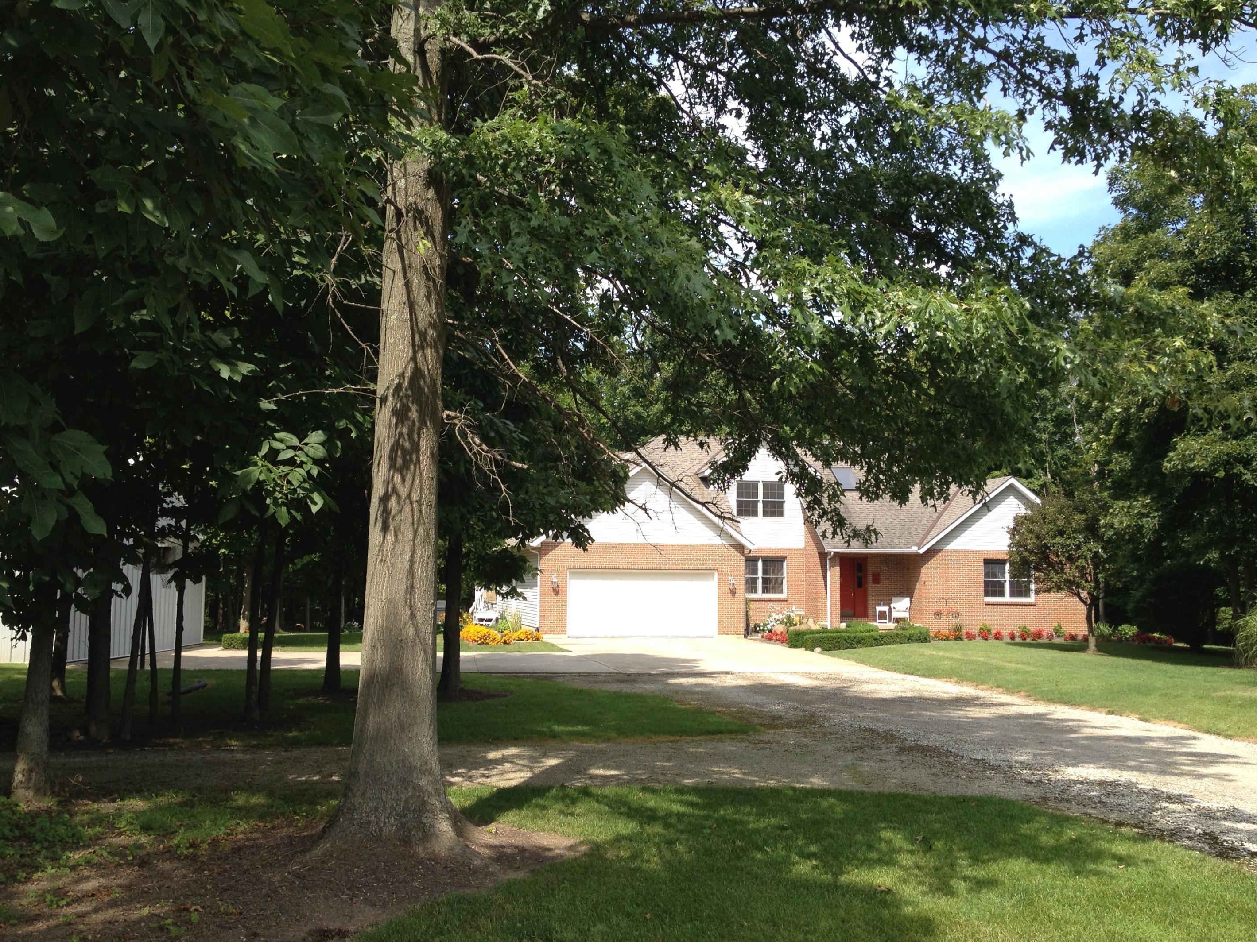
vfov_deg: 38.7
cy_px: 474
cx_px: 606
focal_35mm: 37
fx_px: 1343
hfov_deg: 50.1
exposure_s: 1/690
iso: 50
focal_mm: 4.28
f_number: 2.4
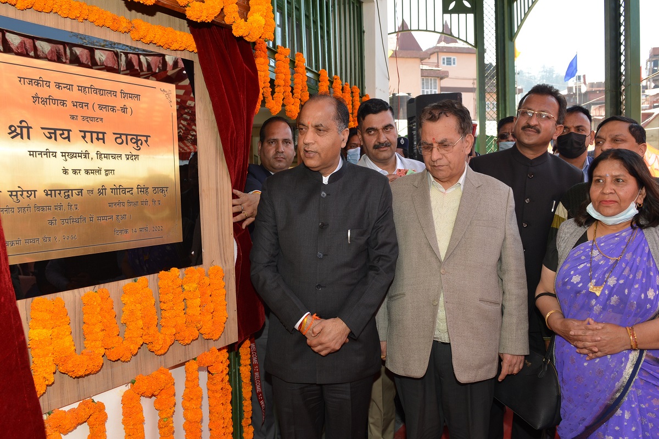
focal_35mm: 24
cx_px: 330
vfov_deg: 53.1
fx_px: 439
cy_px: 220
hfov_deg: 73.7
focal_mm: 24
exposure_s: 1/125
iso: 200
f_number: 6.3
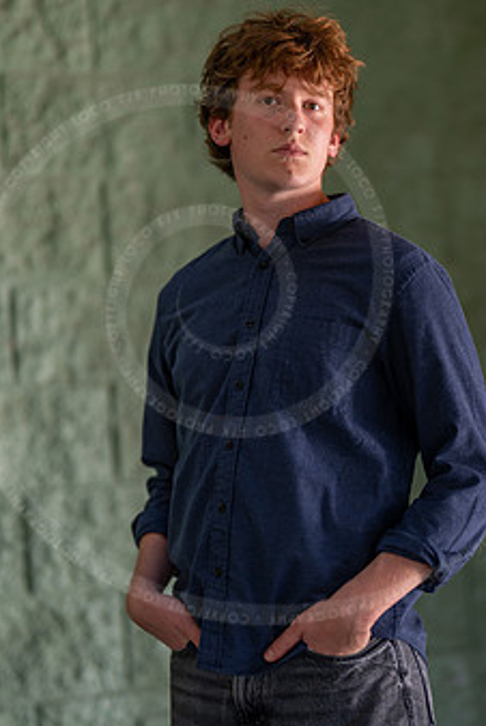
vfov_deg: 18.1
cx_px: 245
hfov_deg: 12.1
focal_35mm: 113
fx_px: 2283
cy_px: 346
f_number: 1.2
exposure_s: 1/320
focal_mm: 85
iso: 125
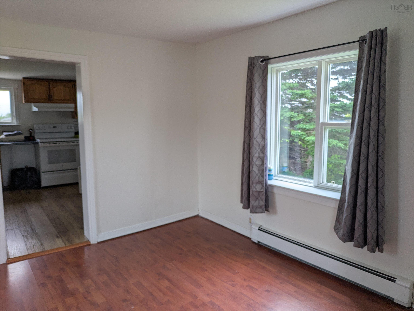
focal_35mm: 25
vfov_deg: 54.9
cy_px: 156
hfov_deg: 69.4
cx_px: 207
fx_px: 299
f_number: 1.89
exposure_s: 1/264
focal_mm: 5.43
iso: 43
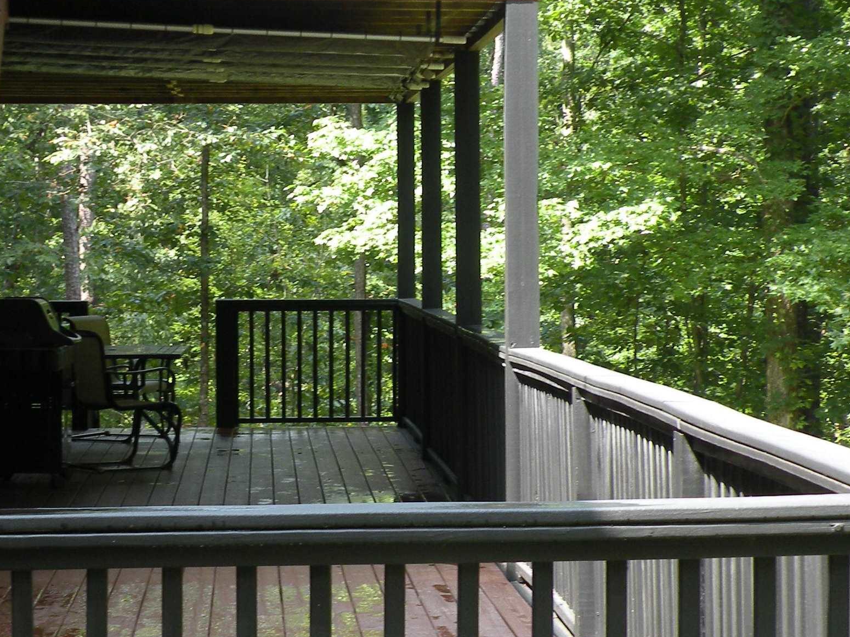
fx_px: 2725
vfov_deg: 13.3
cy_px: 309
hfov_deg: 17.7
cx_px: 390
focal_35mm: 111
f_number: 3.5
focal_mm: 9.8
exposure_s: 1/67
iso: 64
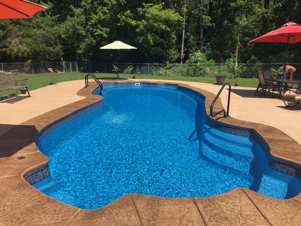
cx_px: 150
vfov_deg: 49.7
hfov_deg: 63.4
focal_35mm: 28
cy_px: 113
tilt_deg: -13.8
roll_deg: -1.6
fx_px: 243
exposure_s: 1/2183
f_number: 1.8
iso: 20
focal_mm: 3.99
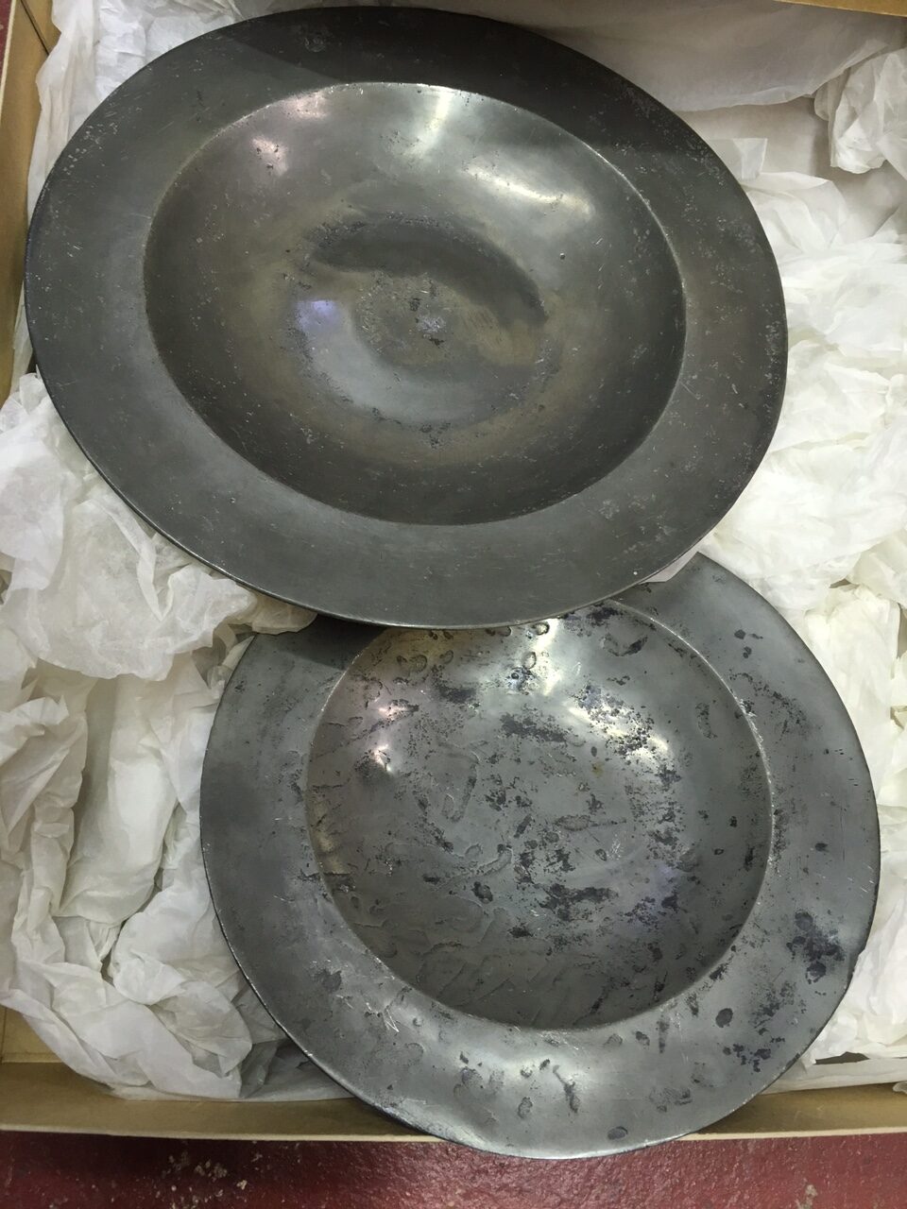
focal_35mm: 29
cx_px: 454
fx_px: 1013
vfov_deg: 61.7
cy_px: 604
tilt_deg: -77.9
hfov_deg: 48.2
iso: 100
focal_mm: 4.15
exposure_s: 1/33
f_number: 2.2
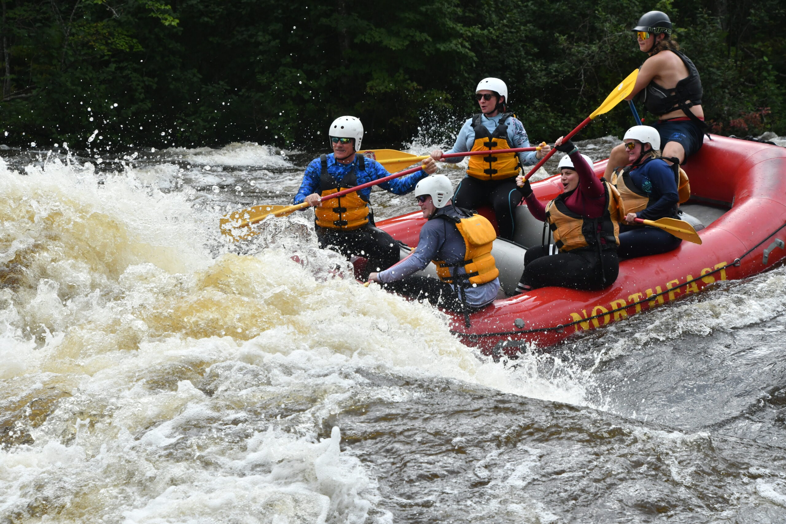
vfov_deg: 10.2
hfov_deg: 15.2
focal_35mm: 135
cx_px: 393
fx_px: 2947
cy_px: 262
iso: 1000
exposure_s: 1/1000
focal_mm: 90
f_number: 13
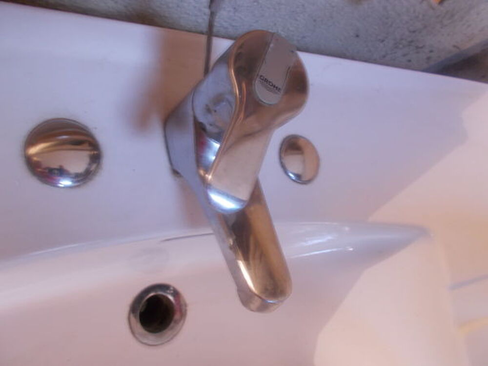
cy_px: 183
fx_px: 367
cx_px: 244
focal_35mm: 26
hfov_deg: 67.3
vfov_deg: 53.1
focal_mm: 4.6
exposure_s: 1/2.5
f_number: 3.2
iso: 200
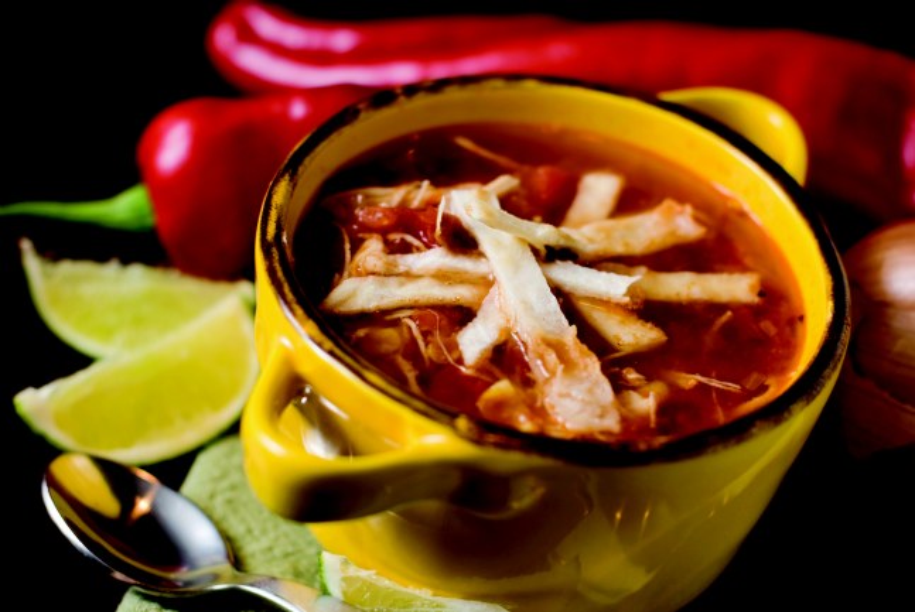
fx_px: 1908
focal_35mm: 75
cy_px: 306
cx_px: 458
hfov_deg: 27.0
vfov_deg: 18.2
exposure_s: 1/125
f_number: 2.8
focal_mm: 50
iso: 100
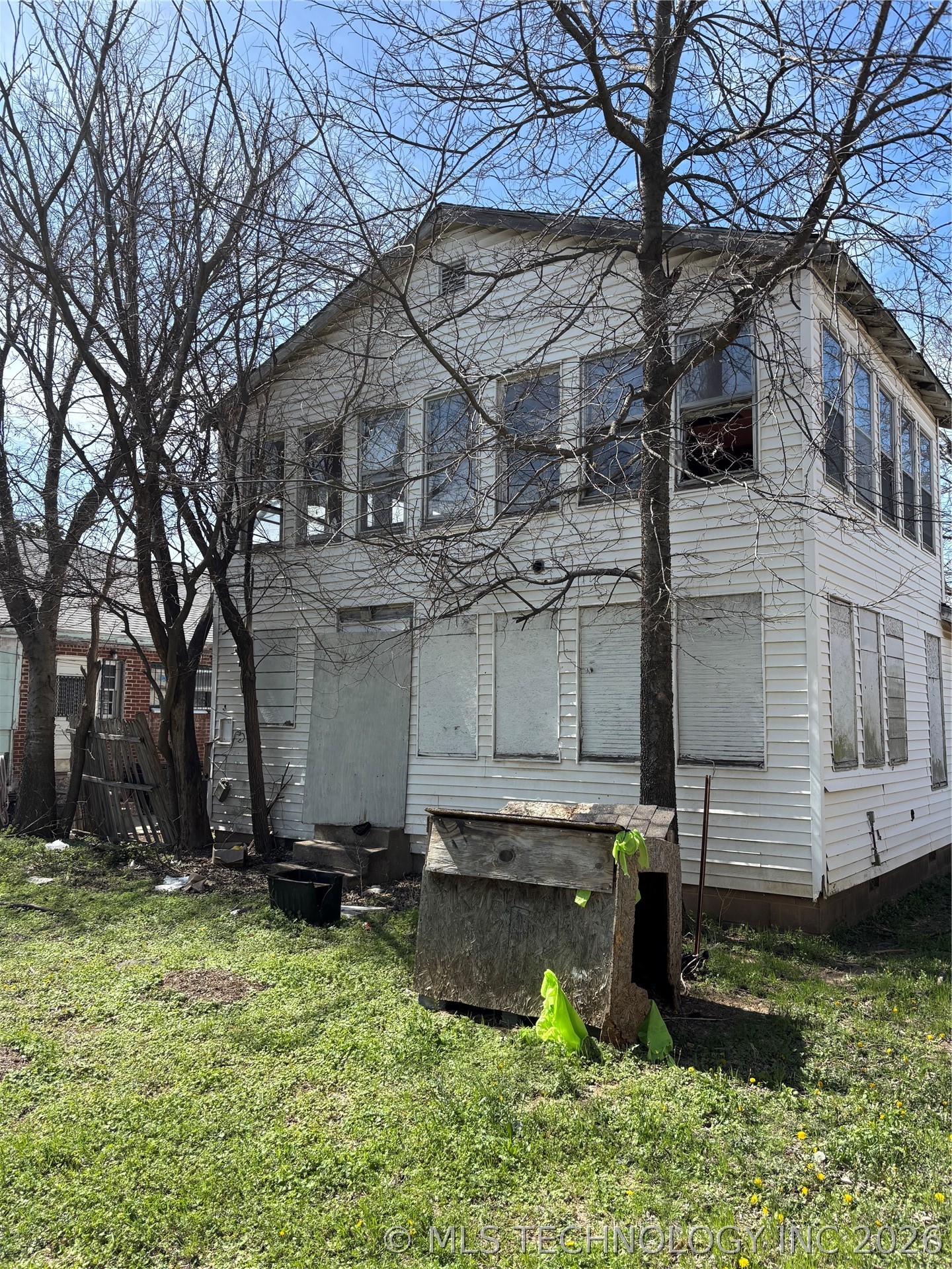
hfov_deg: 53.1
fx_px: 953
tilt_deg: +6.0
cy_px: 634
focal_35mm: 26
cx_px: 476
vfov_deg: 67.3
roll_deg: -2.9
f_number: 1.6
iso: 50
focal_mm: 5.96
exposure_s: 1/1667
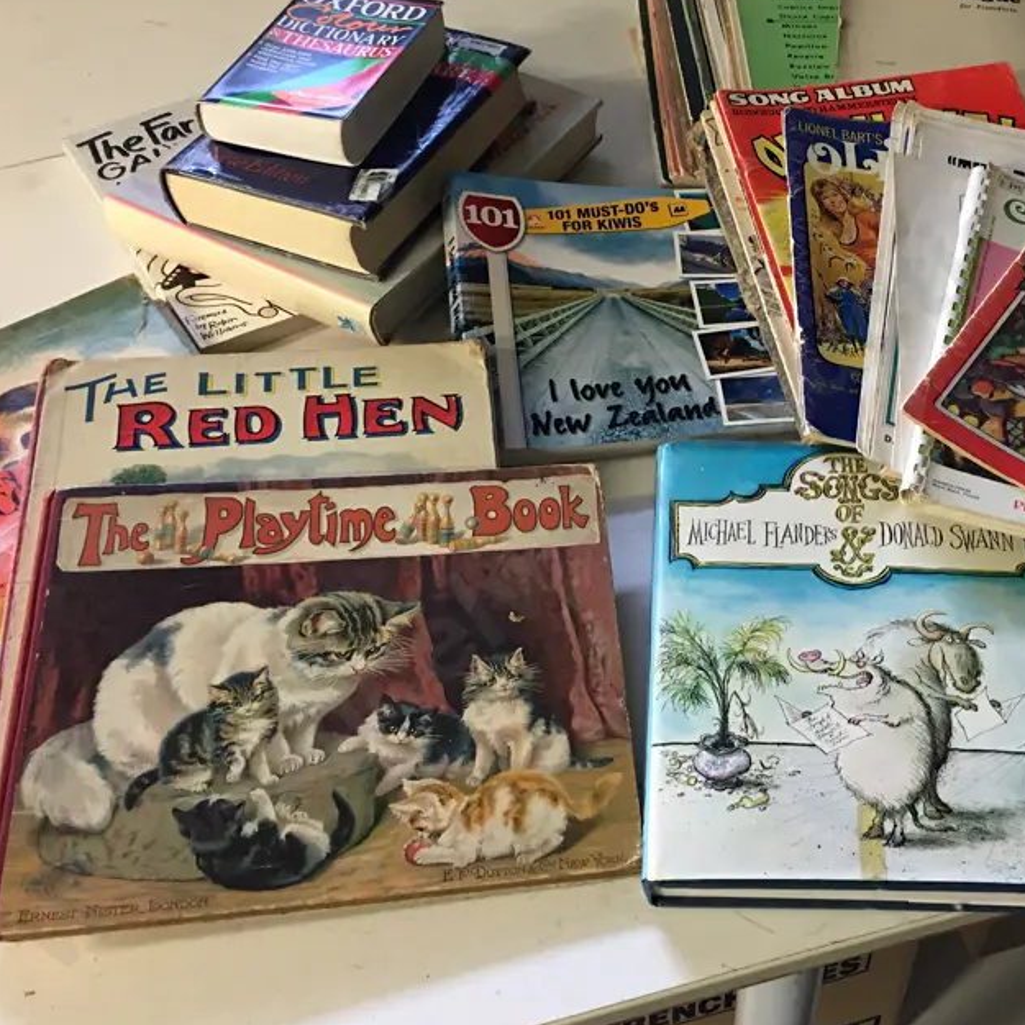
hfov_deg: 39.4
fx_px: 1407
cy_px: 451
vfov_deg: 40.0
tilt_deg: -44.1
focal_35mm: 42
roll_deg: -2.6
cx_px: 705
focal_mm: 4.15
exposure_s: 1/17
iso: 100
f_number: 2.2
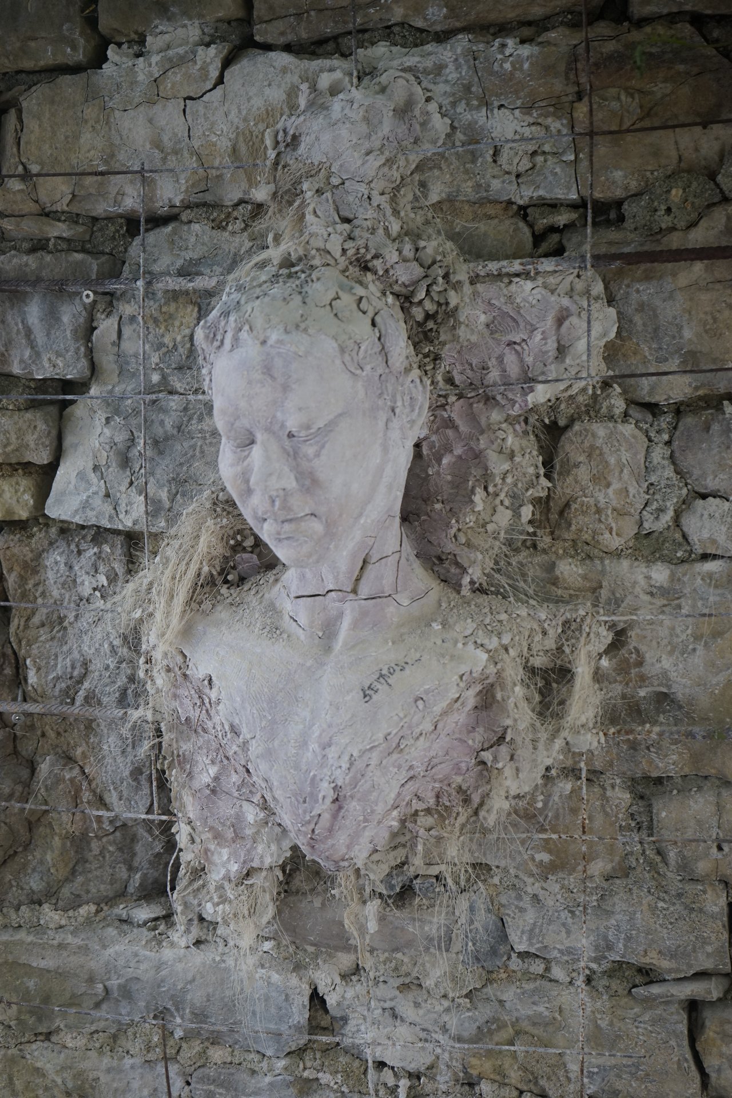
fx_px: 1494
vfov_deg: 40.3
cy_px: 549
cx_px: 366
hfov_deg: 27.5
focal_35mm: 49
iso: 1600
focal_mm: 49
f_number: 4.5
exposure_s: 1/160
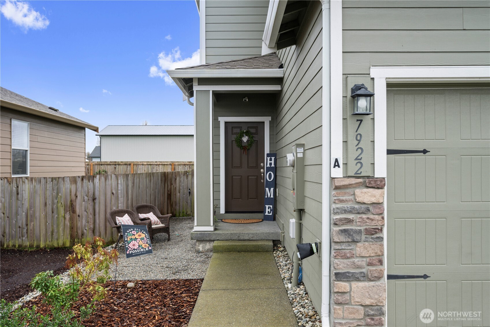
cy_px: 164
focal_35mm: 30
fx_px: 408
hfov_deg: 61.9
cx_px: 245
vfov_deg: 43.6
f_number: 8
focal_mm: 30
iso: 200
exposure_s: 1/40
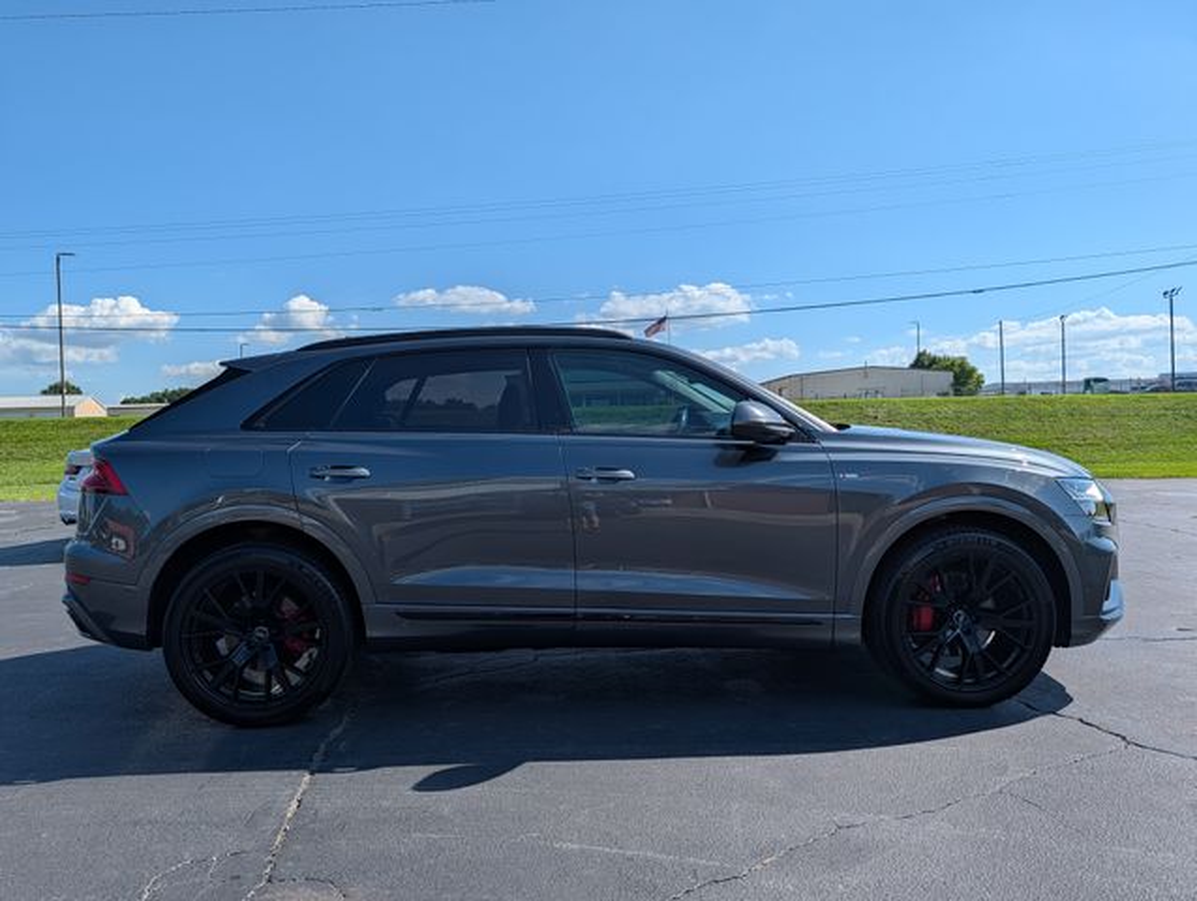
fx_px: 831
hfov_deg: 71.5
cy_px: 450
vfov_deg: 56.9
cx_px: 598
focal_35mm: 24
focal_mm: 6.9
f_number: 1.68
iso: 19
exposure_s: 1/1548
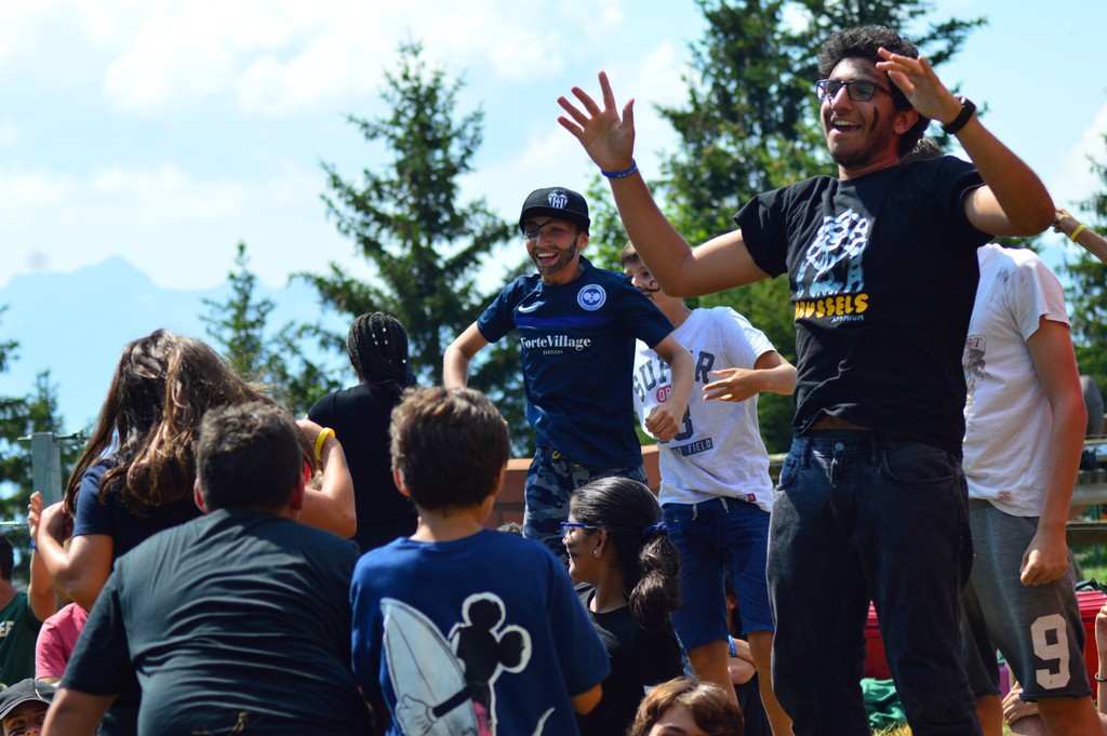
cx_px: 554
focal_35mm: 147
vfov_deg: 9.3
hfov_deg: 14.0
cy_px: 368
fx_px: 4517
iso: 200
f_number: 5.6
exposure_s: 1/800
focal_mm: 98
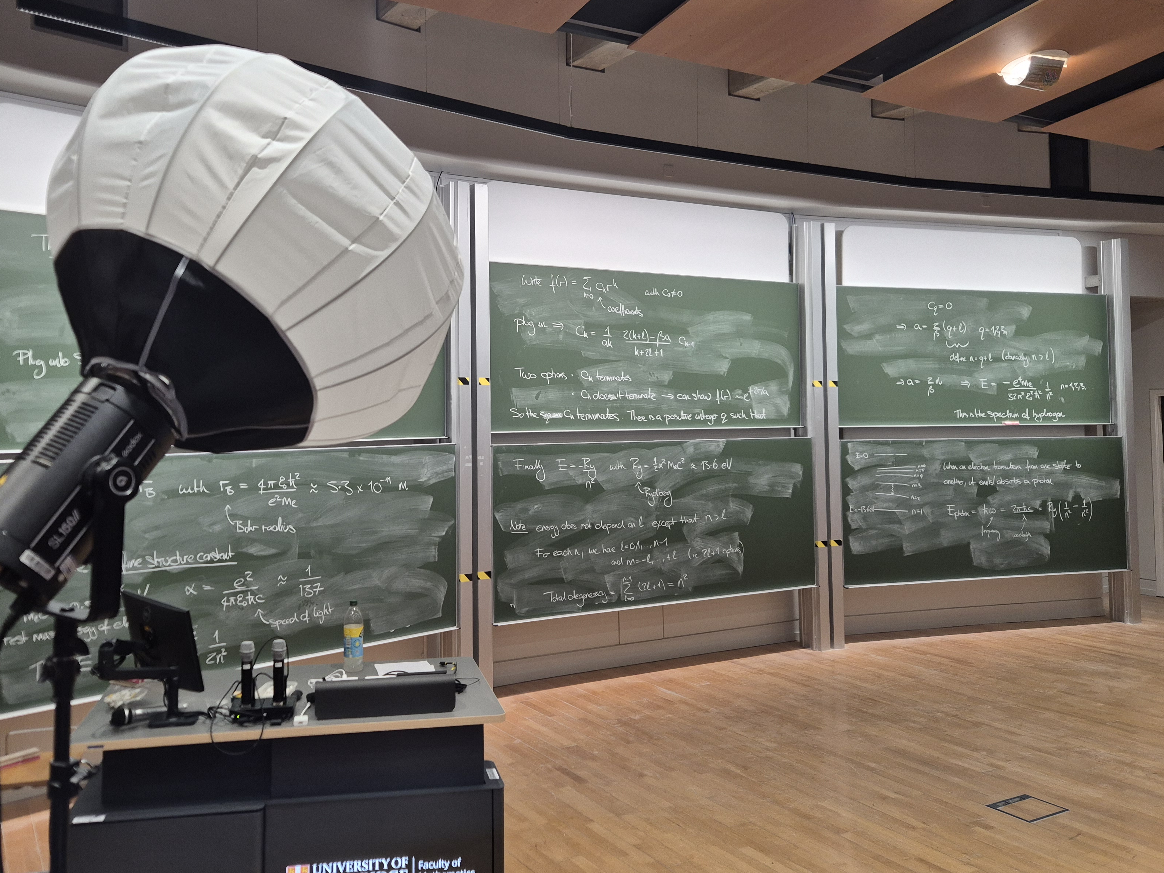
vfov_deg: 48.0
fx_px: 975
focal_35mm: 29
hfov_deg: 61.3
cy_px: 367
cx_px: 485
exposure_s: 1/100
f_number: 1.8
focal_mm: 5.4
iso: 160
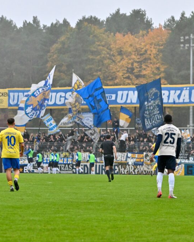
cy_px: 121
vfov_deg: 11.8
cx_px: 118
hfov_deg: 9.4
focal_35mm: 164
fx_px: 1177
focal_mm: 116
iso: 3200
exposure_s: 1/1600
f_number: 4.8
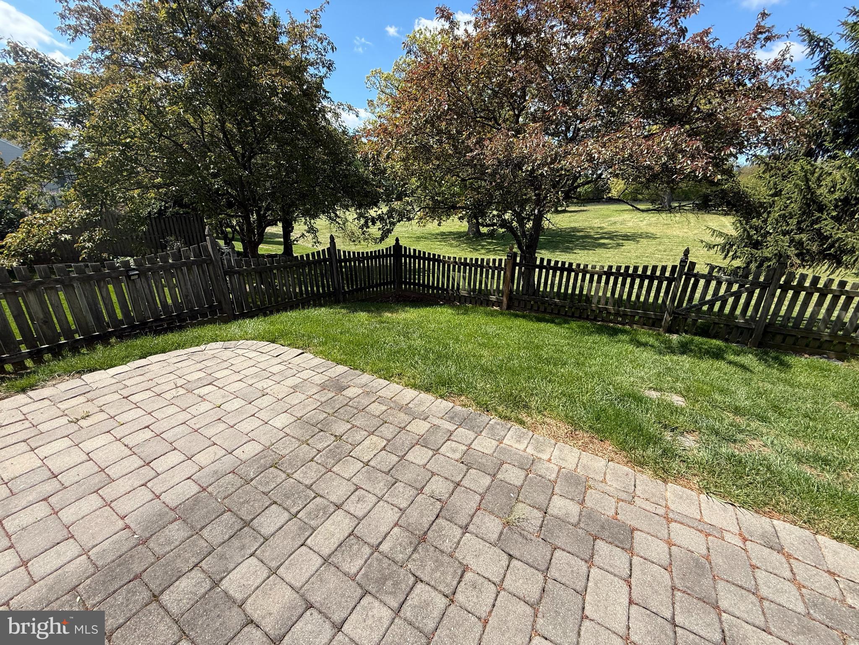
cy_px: 322
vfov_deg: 85.7
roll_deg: -2.0
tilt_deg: -15.2
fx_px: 347
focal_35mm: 14
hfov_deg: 102.1
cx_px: 430
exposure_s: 1/1050
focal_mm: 2.22
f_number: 2.2
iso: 50
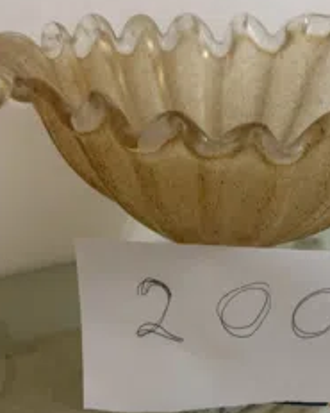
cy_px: 278
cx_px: 262
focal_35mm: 54
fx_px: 659
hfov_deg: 27.6
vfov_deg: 34.4
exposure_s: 1/50
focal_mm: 6.76
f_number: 1.78
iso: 500
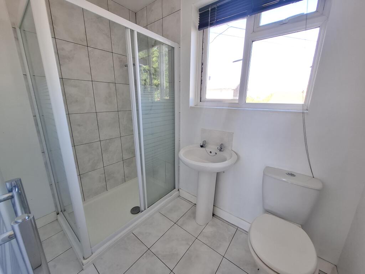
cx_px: 182
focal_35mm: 13
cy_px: 137
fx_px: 137
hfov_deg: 106.2
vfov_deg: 89.9
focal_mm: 1.74
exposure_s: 1/50
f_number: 2.2
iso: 40
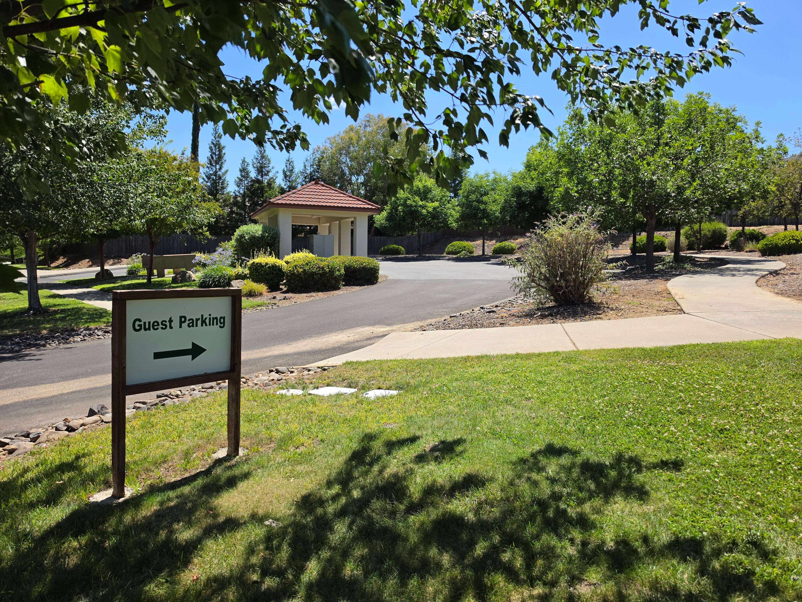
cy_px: 301
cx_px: 401
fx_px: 533
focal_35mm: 23
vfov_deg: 58.9
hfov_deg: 73.9
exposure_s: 1/4538
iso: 64
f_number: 1.4
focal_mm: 6.5
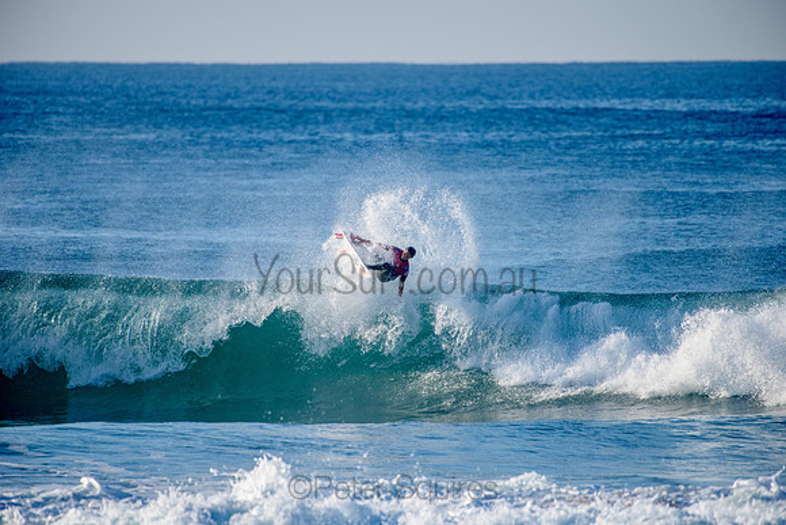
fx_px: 10919
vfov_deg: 2.8
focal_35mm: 500
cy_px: 262
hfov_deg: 4.1
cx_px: 393
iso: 180
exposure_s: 1/1600
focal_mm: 500
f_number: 5.6
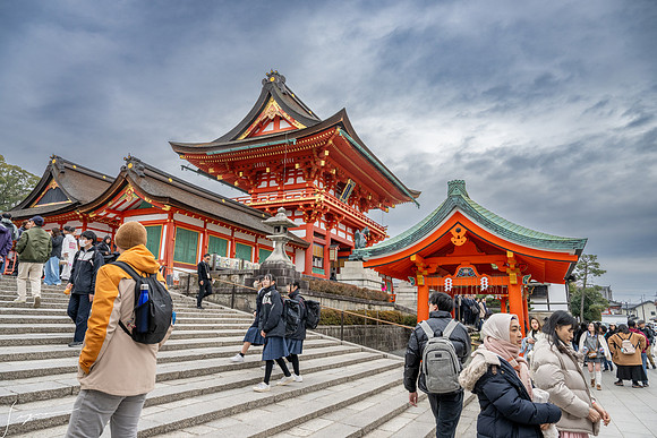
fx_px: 438
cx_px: 328
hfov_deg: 73.7
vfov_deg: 53.2
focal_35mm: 24
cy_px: 219
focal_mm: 24
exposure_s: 1/500
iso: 560
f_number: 8
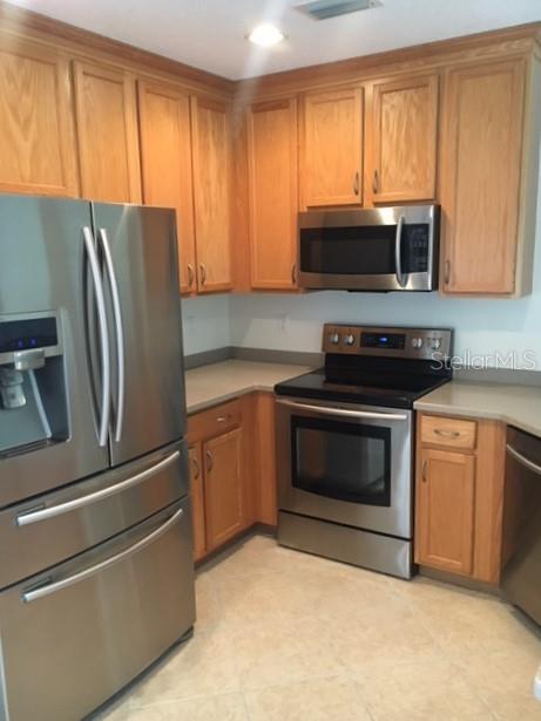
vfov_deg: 61.7
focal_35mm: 29
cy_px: 360
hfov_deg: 48.2
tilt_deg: -9.5
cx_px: 270
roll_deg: +2.5
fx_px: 605
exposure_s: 1/30
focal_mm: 4.15
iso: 160
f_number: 2.2
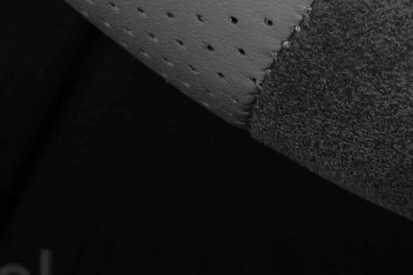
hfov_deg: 7.9
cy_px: -207
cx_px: 216
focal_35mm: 259
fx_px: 2976
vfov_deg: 5.2
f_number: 6.3
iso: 500
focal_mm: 35
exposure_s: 1/125
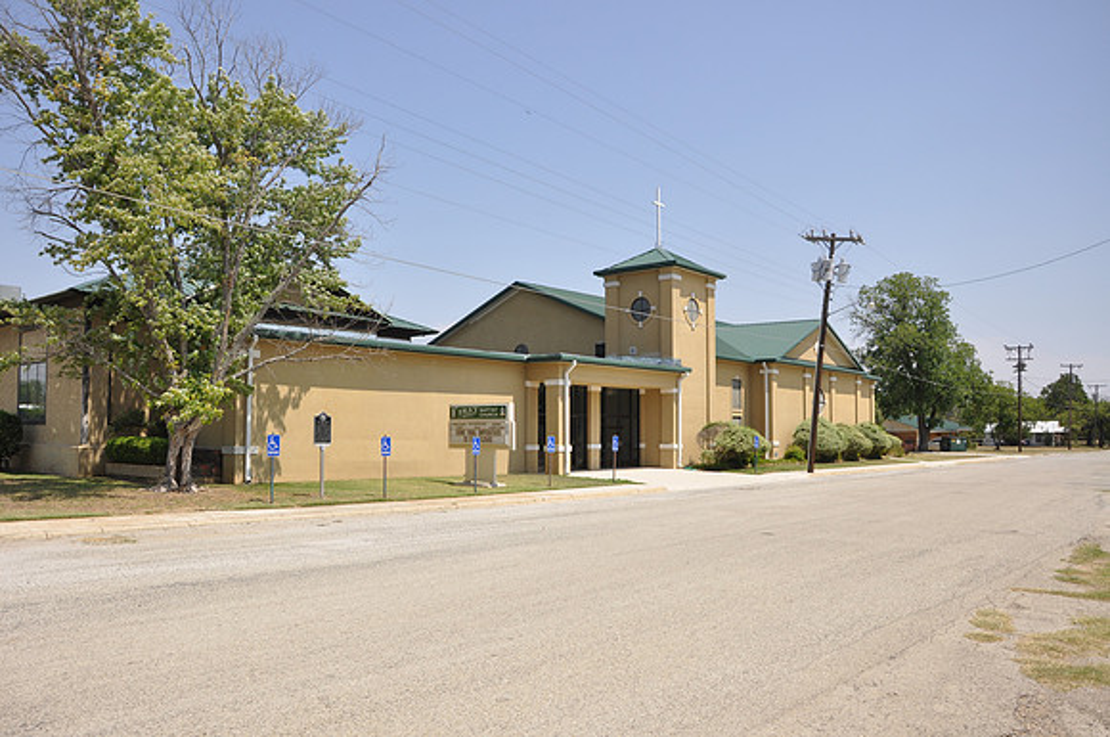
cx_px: 555
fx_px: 831
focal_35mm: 27
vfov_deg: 47.8
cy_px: 368
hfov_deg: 67.5
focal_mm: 18
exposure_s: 1/200
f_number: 7.1
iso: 200
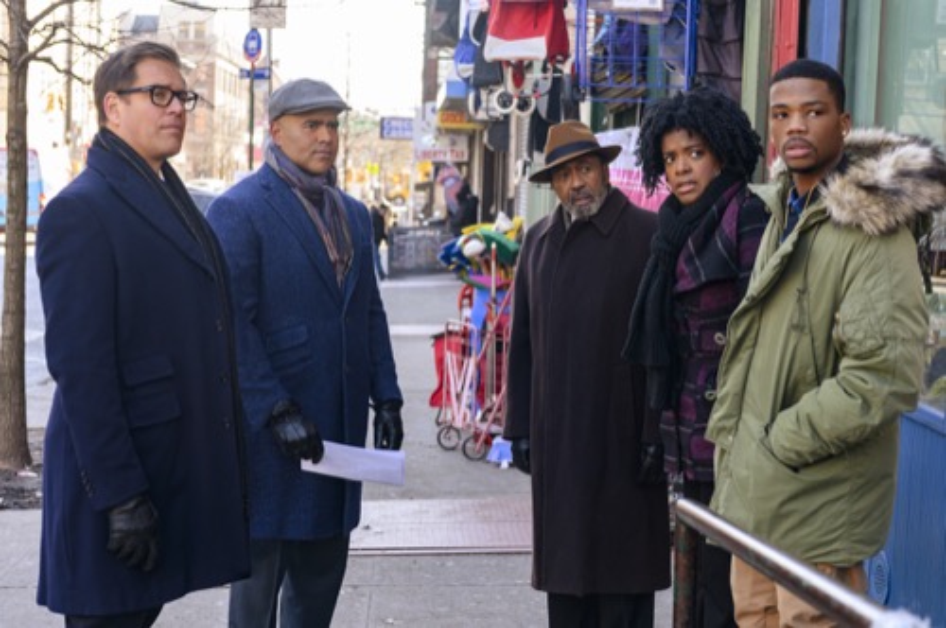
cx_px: 473
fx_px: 1575
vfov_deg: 22.6
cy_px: 314
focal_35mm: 60
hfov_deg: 33.4
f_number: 5.6
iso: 1250
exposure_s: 1/250
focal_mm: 60
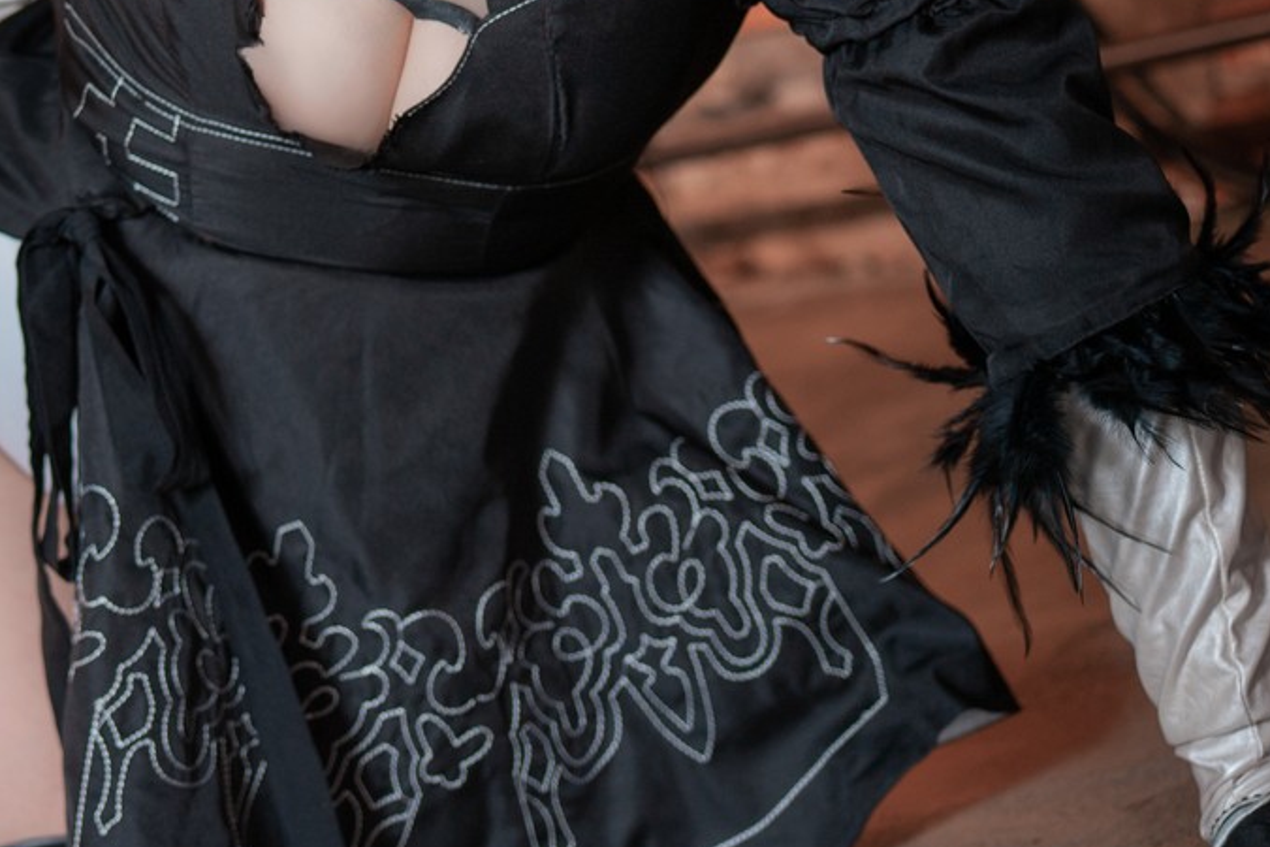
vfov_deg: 11.3
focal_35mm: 120
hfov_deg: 16.9
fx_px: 4233
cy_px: 47
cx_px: 216
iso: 100
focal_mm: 45
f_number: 2.2
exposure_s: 1/250
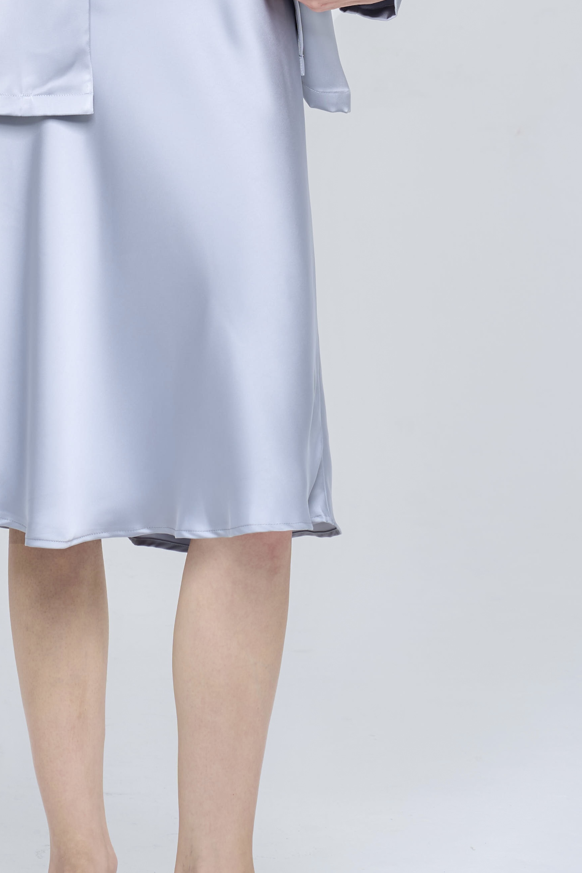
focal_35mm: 201
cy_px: 74
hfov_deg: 6.8
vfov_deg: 10.2
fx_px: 4874
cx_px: 128
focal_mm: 85
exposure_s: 1/125
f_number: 8
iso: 200
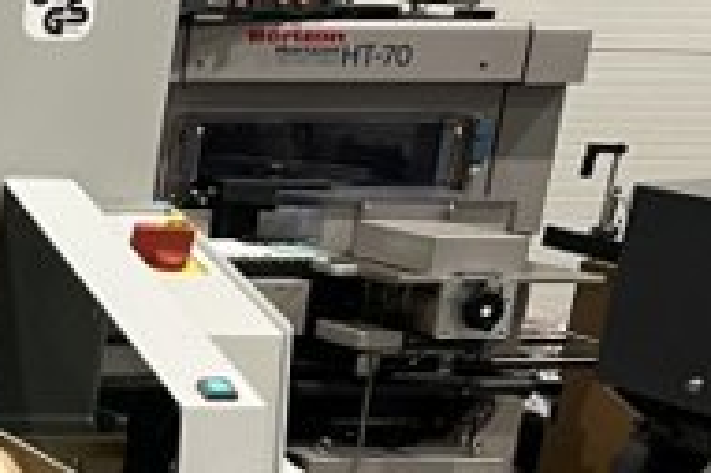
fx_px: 2467
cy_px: 818
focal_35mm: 125
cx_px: -674
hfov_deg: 14.0
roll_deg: -1.0
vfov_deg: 10.4
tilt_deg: -20.4
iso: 100
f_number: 1.5
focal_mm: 5.7
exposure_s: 1/50
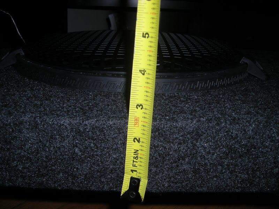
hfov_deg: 49.0
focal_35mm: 38
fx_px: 306
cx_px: 140
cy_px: 104
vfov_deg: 37.7
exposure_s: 1/60
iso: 50
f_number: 6.4
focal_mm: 6.3
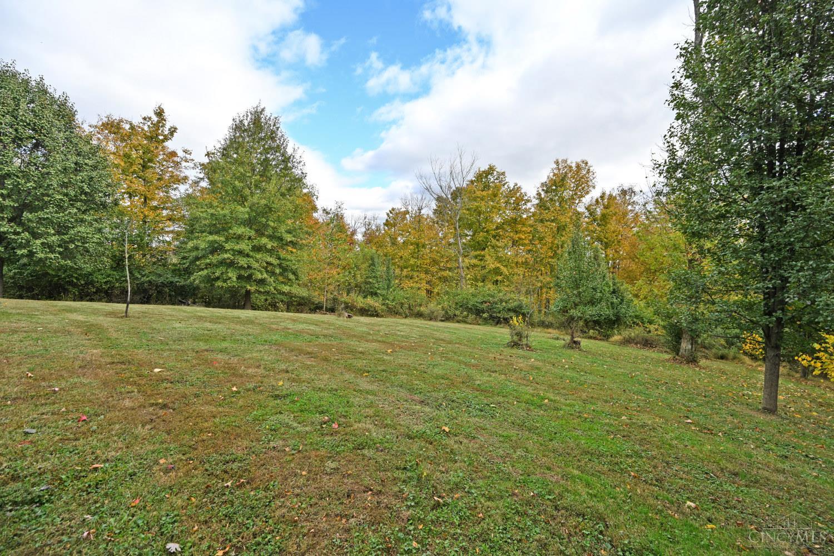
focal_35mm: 14
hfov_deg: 104.3
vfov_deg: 81.2
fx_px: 324
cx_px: 417
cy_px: 278
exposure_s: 1/250
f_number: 5.6
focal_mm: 14
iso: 125
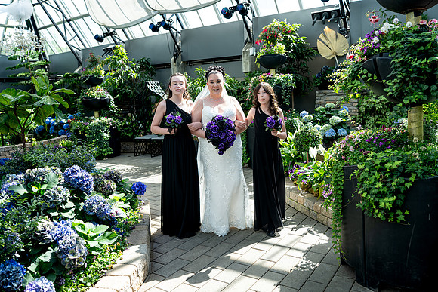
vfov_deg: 46.4
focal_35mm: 28
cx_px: 219
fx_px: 341
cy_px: 146
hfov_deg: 65.5
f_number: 2.8
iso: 160
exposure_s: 1/320
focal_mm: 28
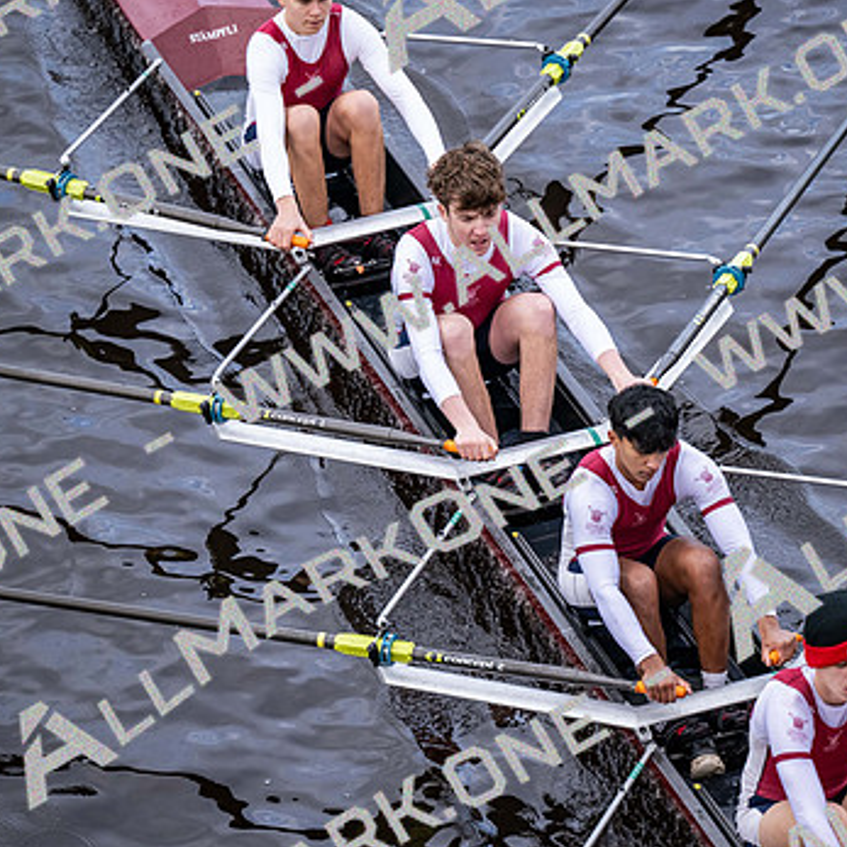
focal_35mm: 284
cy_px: 431
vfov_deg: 6.2
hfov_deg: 6.2
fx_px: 7862
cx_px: 515
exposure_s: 1/2000
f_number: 2.8
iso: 1600
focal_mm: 200
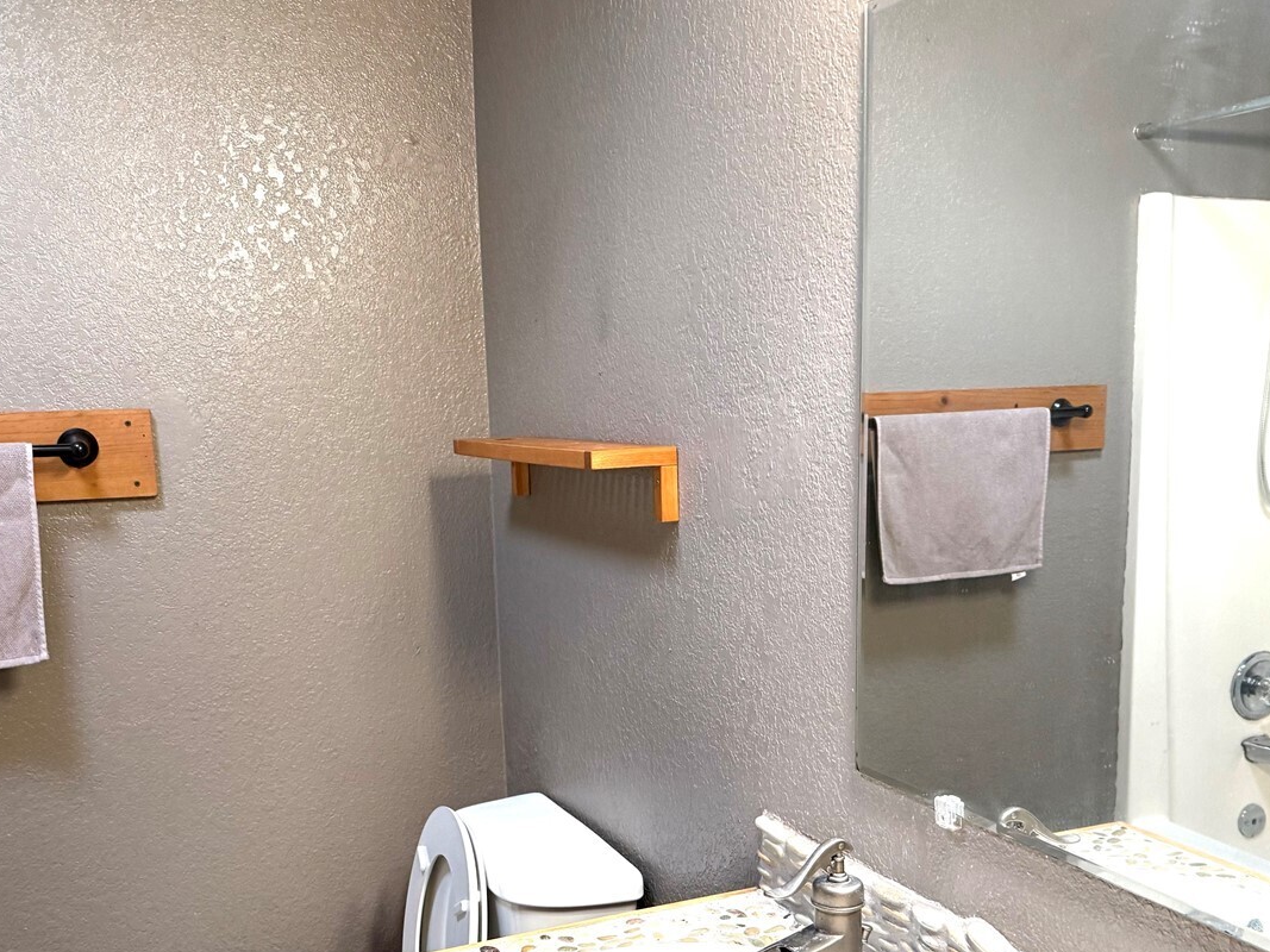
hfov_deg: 51.4
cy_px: 654
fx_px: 1321
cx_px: 631
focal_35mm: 36
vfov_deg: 39.1
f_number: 1.78
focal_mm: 6.76
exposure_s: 1/60
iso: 250
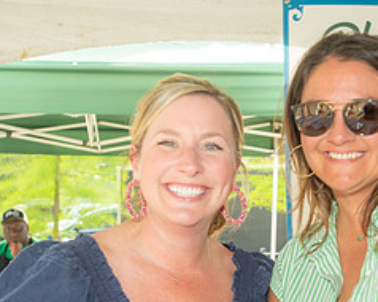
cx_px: 260
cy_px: 250
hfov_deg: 23.7
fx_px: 894
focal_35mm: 80
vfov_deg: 18.9
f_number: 5
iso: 250
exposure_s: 1/160
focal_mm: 35
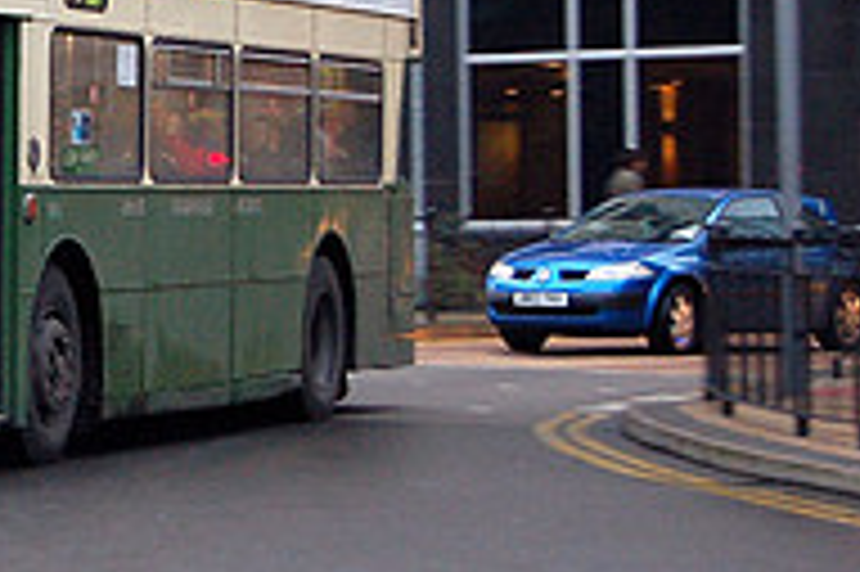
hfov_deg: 11.1
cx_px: -162
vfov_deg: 7.5
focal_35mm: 182
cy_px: 11
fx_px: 4344
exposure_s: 1/40
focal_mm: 40
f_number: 5
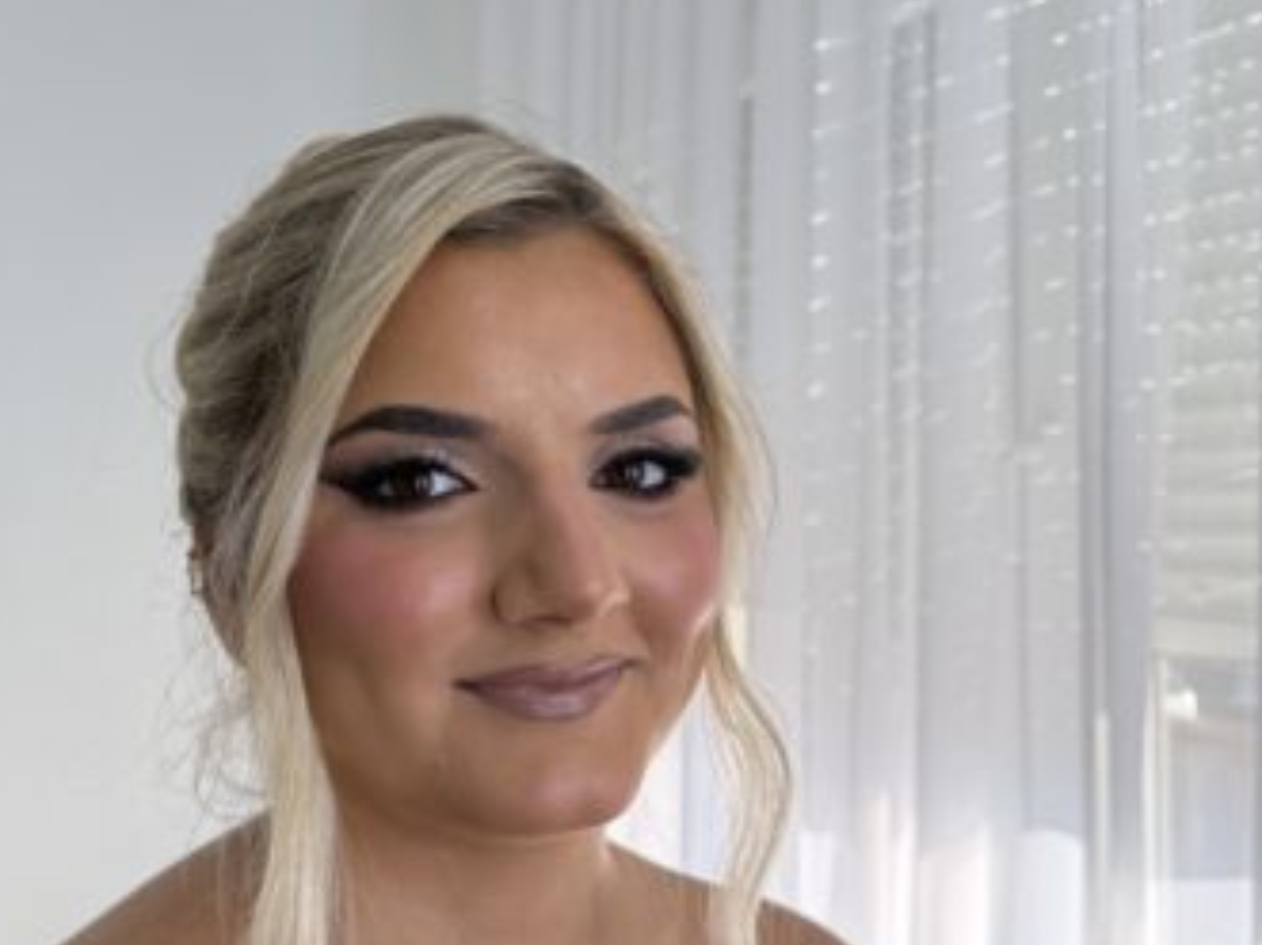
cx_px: 526
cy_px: 518
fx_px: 1057
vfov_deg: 48.1
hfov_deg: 61.3
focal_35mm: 29
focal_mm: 6.76
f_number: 1.78
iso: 100
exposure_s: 1/317
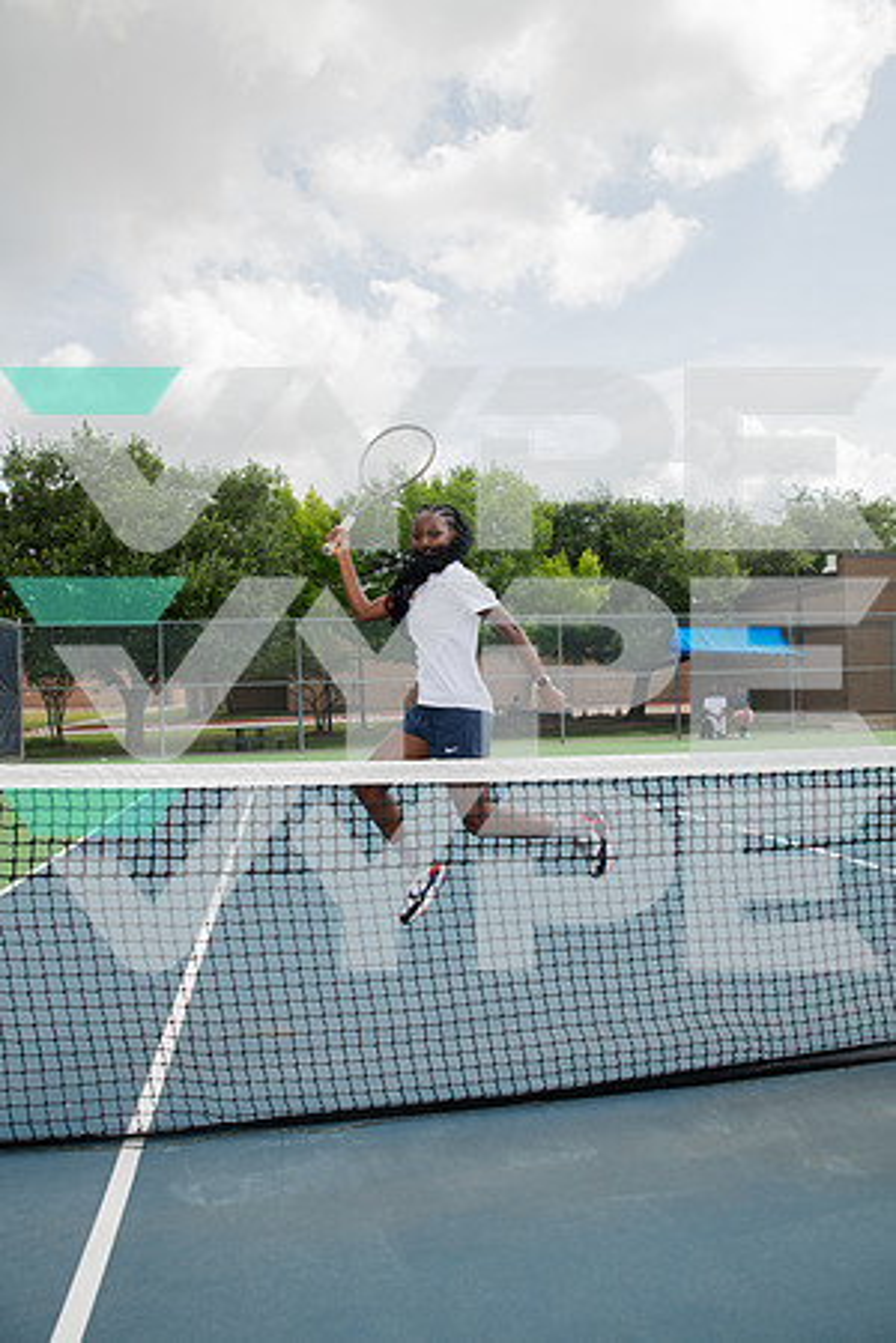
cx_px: 448
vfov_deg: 73.7
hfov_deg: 53.1
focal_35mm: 24
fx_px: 896
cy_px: 672
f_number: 5.6
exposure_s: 1/400
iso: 100
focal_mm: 24
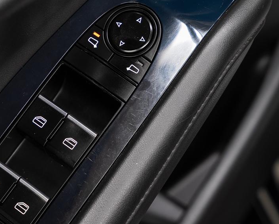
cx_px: 89
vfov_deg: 11.0
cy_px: 109
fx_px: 1156
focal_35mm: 140
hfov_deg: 13.7
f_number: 5.6
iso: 100
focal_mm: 67.1
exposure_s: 1
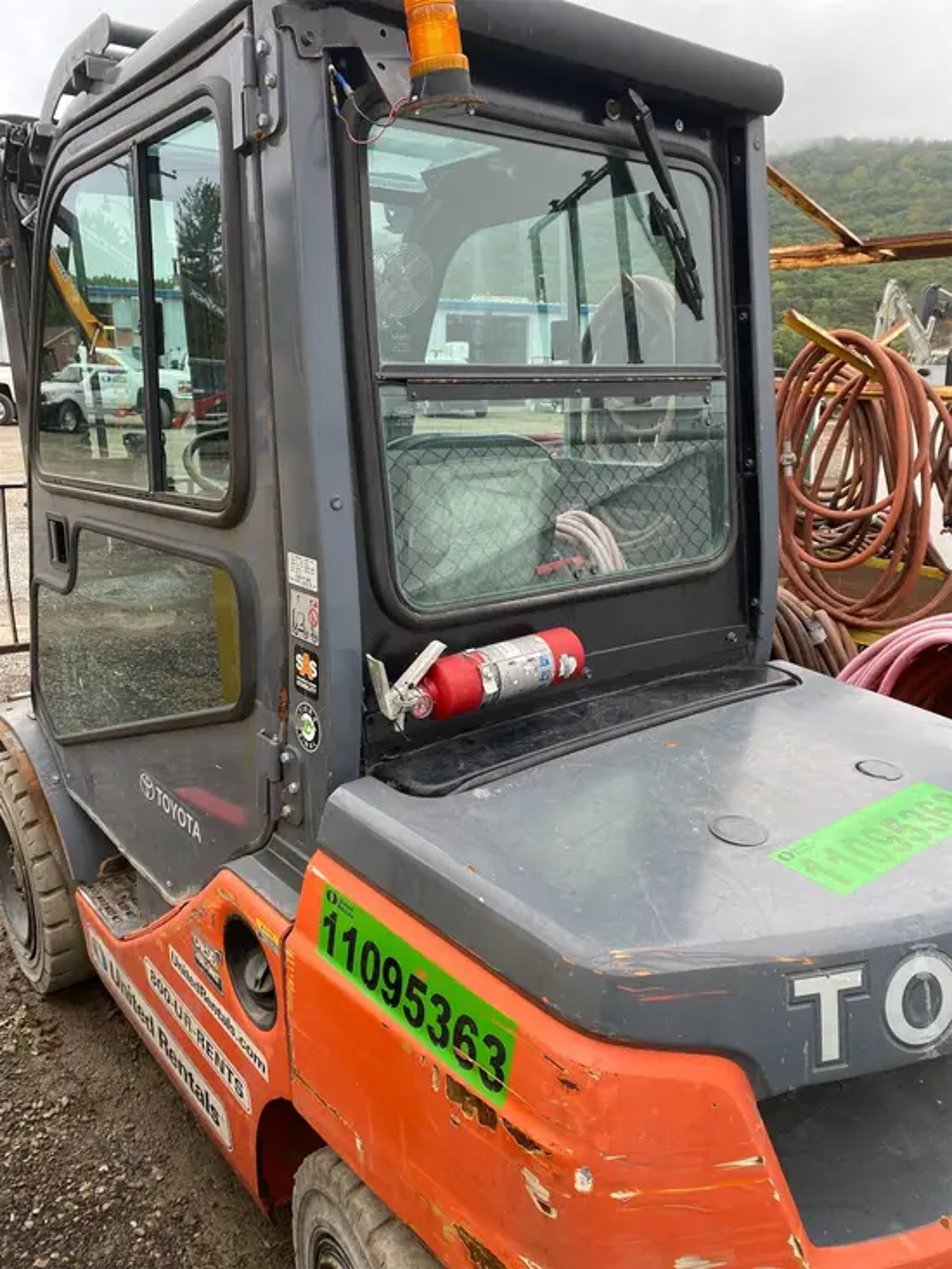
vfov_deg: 67.3
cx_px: 476
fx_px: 953
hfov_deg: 53.1
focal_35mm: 26
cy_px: 634
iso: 32
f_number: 1.8
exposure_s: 1/183
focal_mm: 4.25
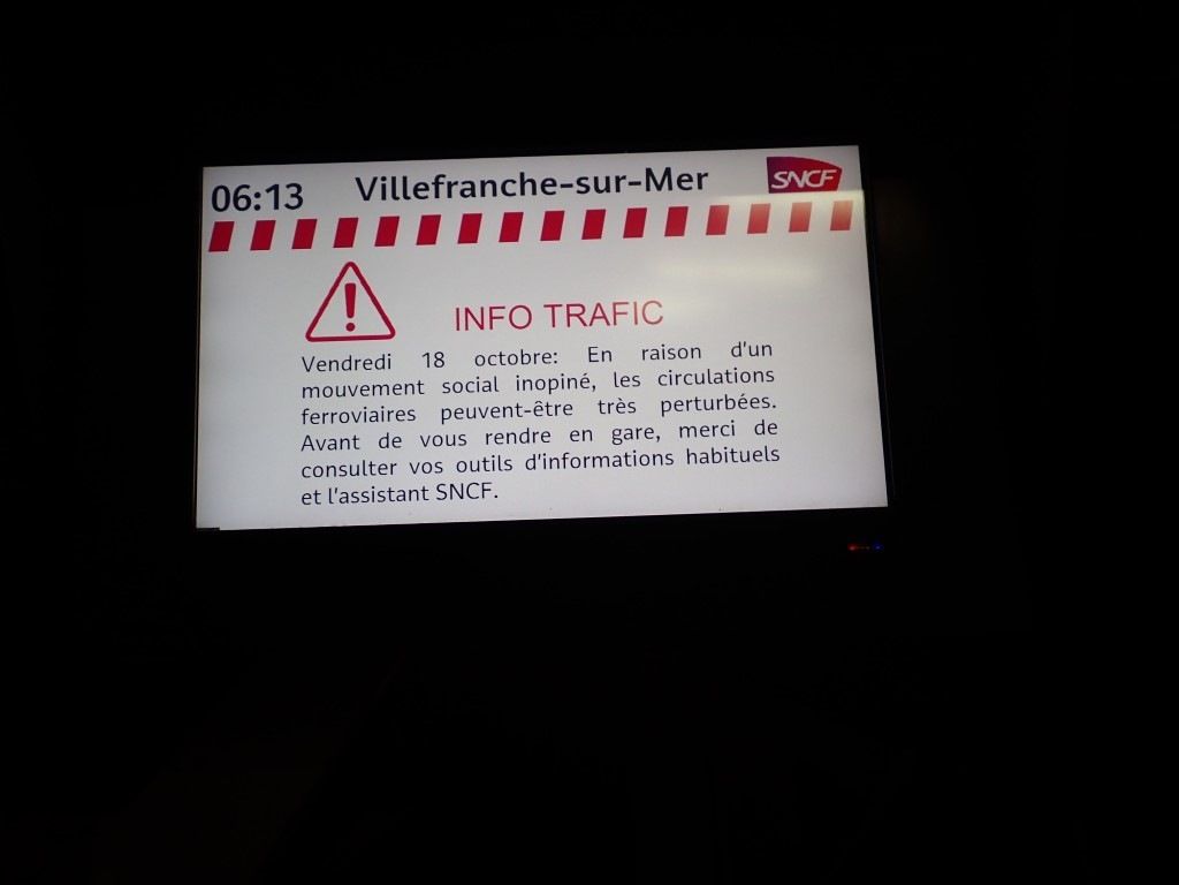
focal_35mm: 40
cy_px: 442
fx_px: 1362
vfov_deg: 36.0
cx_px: 590
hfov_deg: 46.8
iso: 160
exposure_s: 1/80
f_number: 2.8
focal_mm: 7.34
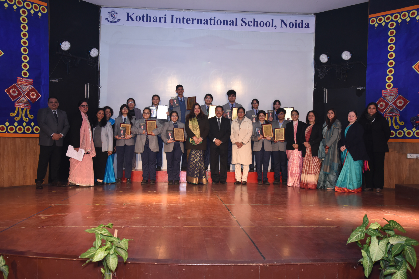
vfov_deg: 37.9
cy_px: 140
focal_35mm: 35
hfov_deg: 54.4
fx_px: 407
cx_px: 210
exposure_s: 1/160
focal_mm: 35
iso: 2500
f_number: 6.3
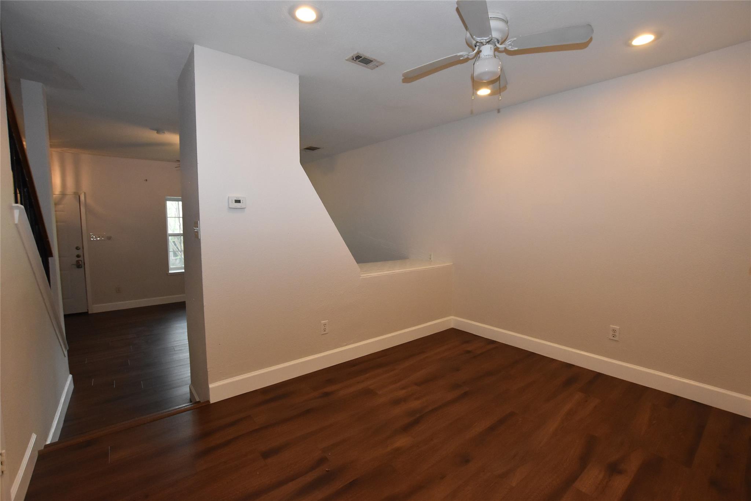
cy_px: 250
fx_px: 313
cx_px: 376
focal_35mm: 15
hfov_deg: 100.4
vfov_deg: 77.3
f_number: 5.6
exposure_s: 1/200
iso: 2000
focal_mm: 10
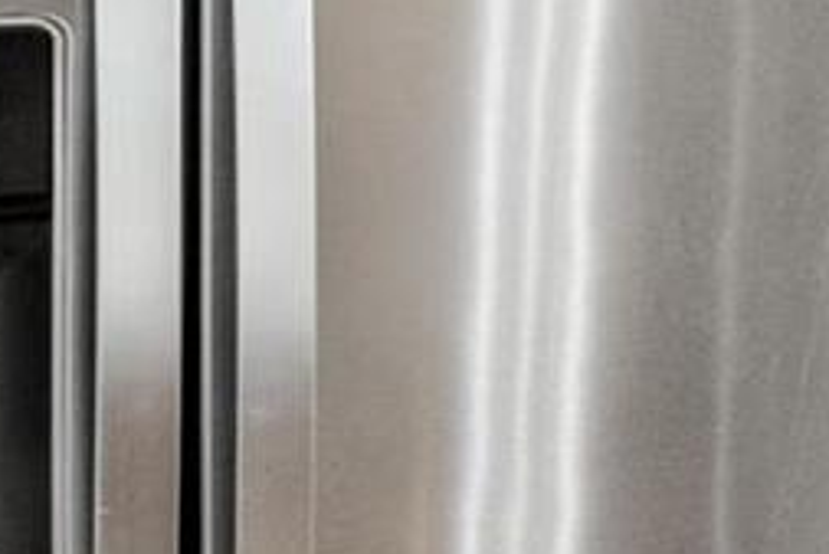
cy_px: -20
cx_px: 2467
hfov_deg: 11.5
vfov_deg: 13.4
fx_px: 2327
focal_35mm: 101
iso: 400
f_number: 10
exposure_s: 1/6
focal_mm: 8
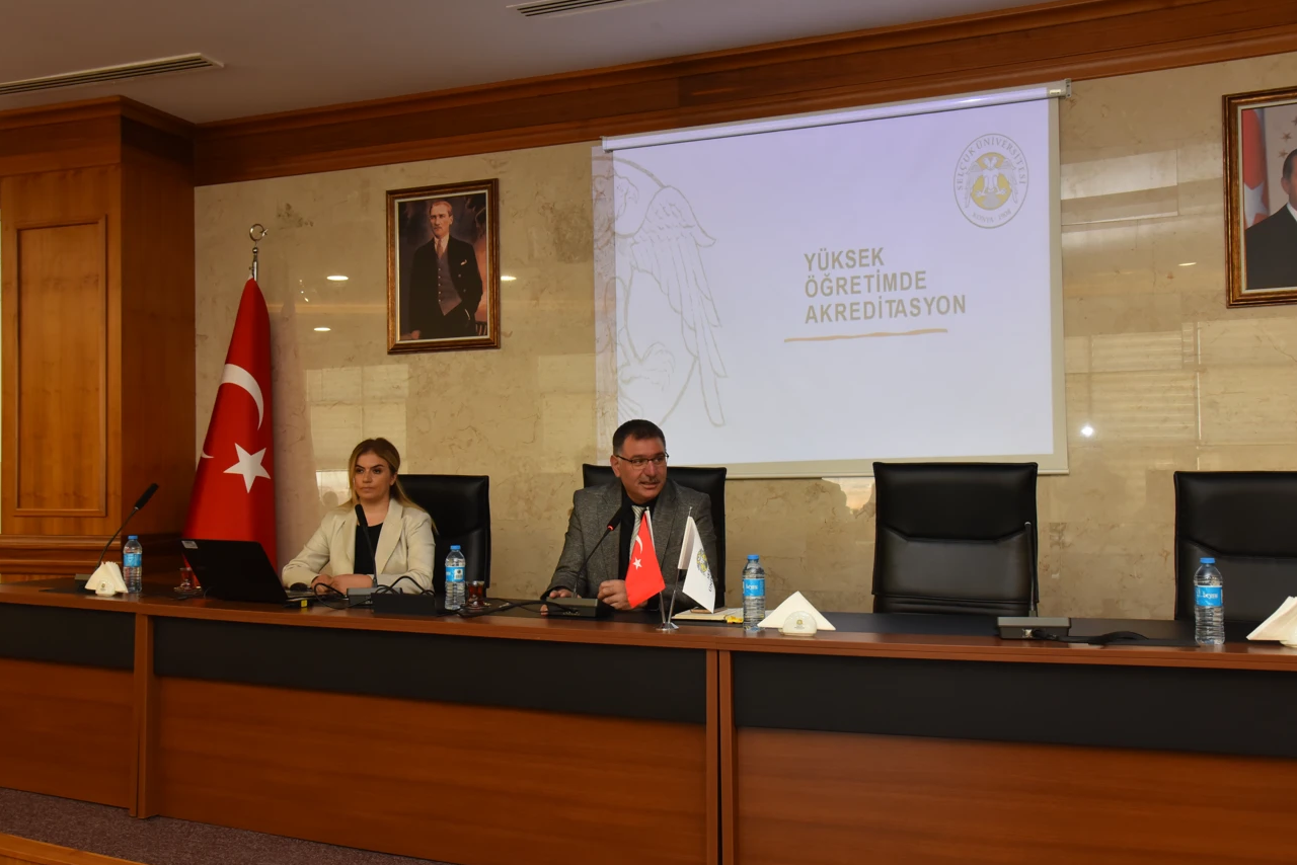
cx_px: 642
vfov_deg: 40.0
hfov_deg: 57.2
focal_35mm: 33
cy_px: 438
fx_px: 1189
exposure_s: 1/80
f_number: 8
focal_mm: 32
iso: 1600
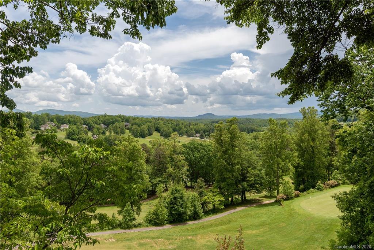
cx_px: 187
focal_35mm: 25
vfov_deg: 51.3
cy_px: 125
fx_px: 260
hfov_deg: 71.5
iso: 160
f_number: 7.1
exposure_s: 1/1250
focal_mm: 25
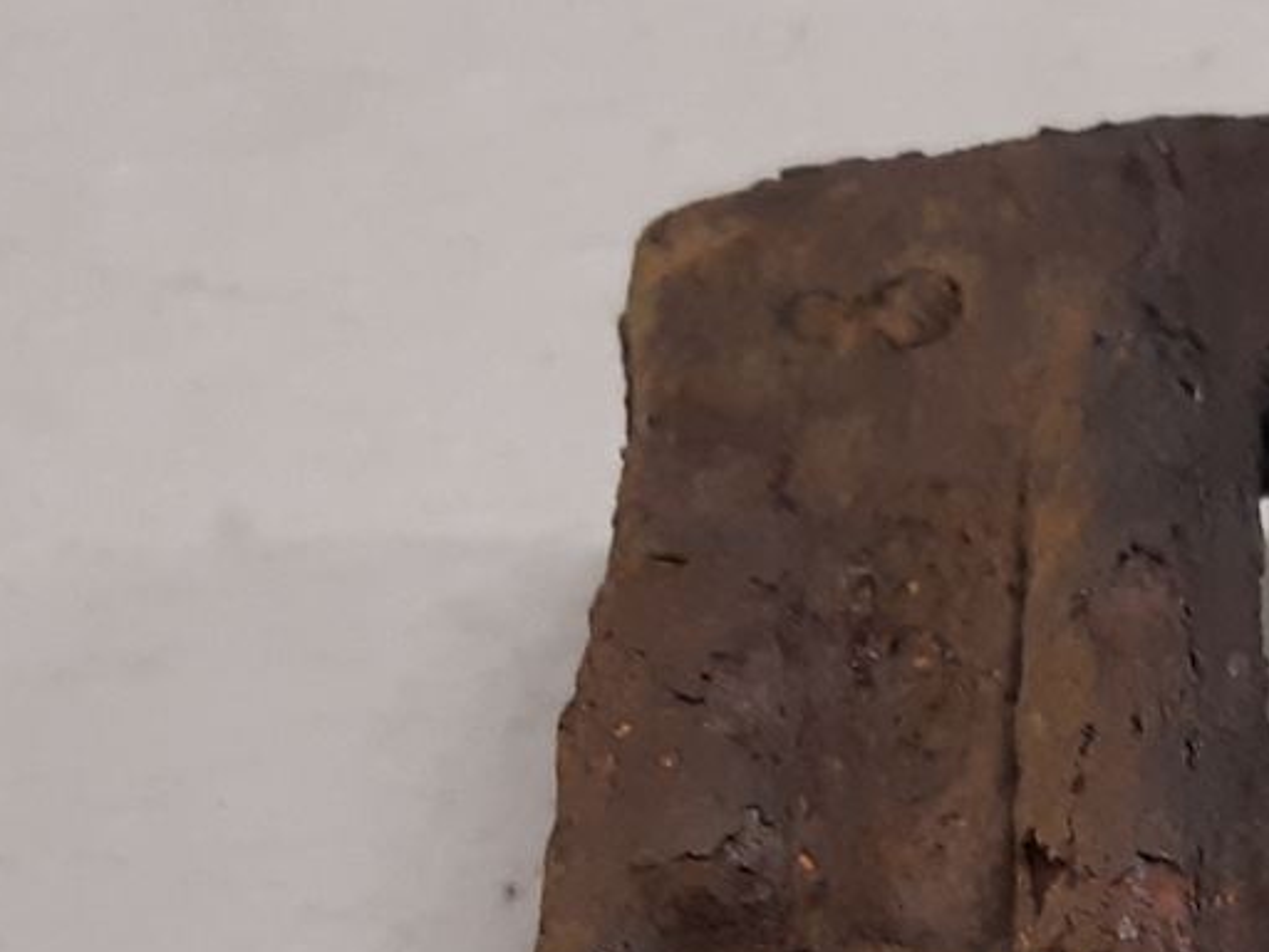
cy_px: 945
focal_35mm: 104
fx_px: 3813
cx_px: 1041
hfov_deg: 18.7
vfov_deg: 14.0
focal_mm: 3.93
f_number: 1.7
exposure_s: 1/50
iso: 160
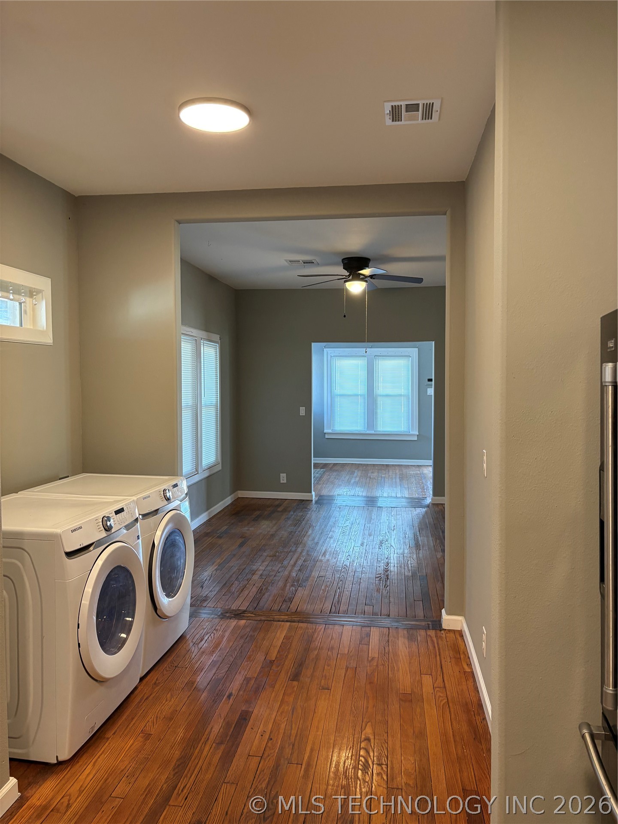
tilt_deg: -0.9
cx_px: 309
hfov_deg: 53.1
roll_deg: +1.3
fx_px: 619
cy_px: 412
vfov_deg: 67.3
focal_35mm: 26
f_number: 1.6
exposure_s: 1/60
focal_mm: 5.96
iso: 200
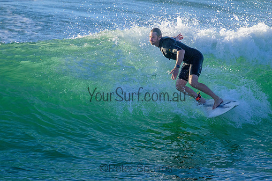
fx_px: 7356
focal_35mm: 973
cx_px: 137
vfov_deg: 1.4
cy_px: 71
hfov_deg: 2.1
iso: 1800
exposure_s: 1/2000
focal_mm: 800
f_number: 11
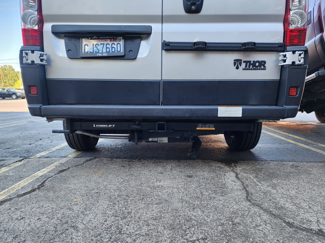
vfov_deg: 58.9
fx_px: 216
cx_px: 162
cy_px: 122
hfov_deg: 73.9
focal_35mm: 23
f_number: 1.8
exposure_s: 1/180
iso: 100
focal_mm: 6.4
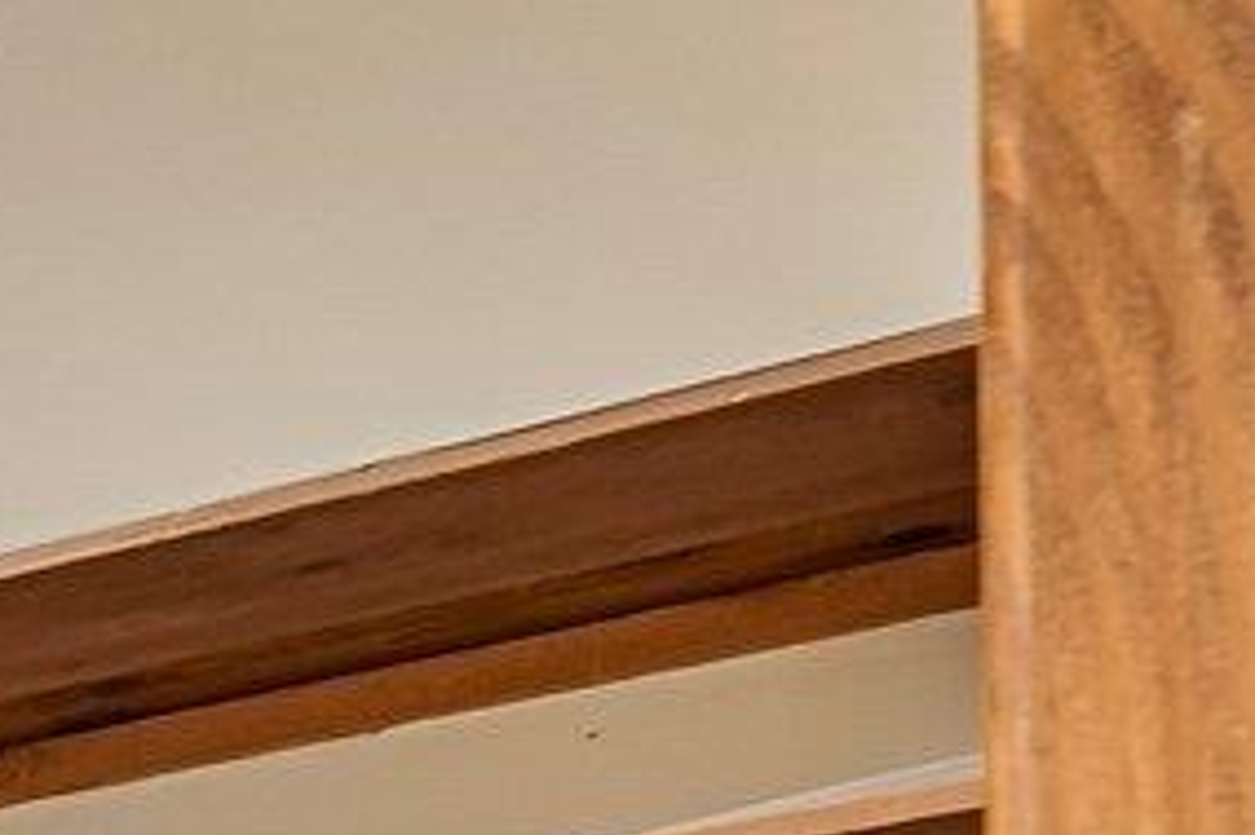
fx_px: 3519
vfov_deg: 11.1
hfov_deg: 10.8
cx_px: -2718
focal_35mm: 101
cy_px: 2096
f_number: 8
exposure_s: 1/3.33
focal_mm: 14
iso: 400
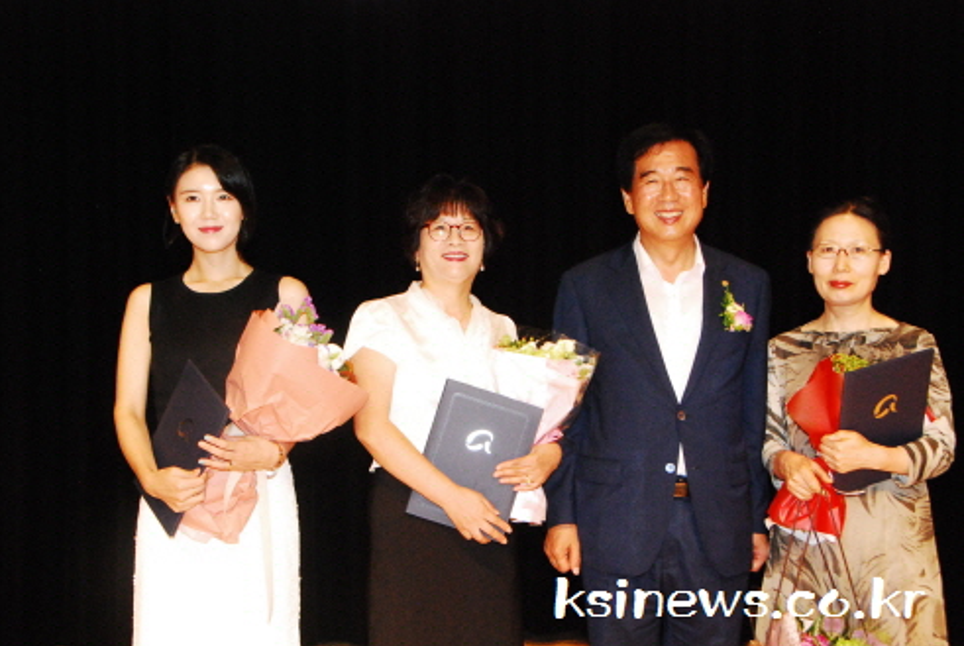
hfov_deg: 34.4
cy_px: 327
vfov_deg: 23.5
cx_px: 483
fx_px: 1555
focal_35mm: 58
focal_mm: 38
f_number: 8
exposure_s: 1/160
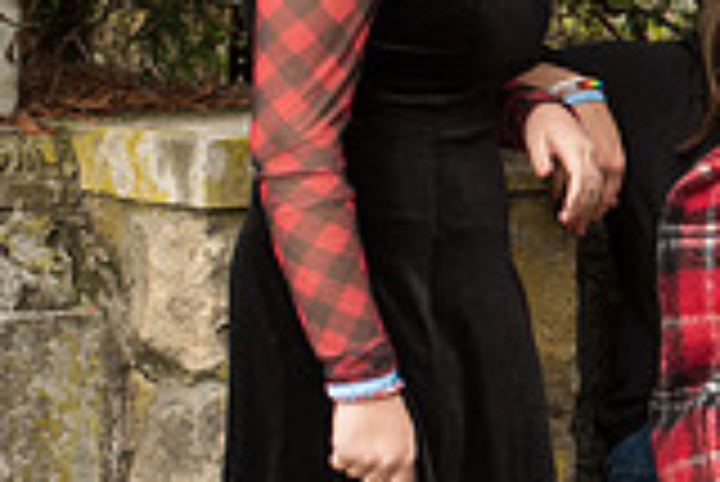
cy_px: 277
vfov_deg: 7.6
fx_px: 3623
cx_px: 1048
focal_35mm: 181
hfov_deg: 11.0
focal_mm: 50
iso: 100
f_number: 3.5
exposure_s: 1/160
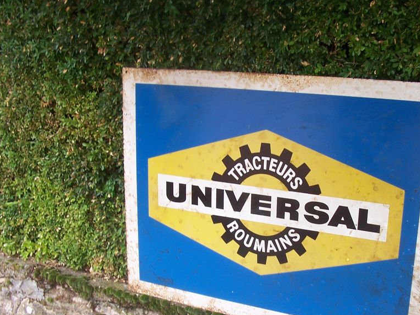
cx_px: 257
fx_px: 558
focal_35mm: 46
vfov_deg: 31.3
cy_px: 206
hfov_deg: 41.0
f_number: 2.8
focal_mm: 6
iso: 80
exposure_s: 1/90
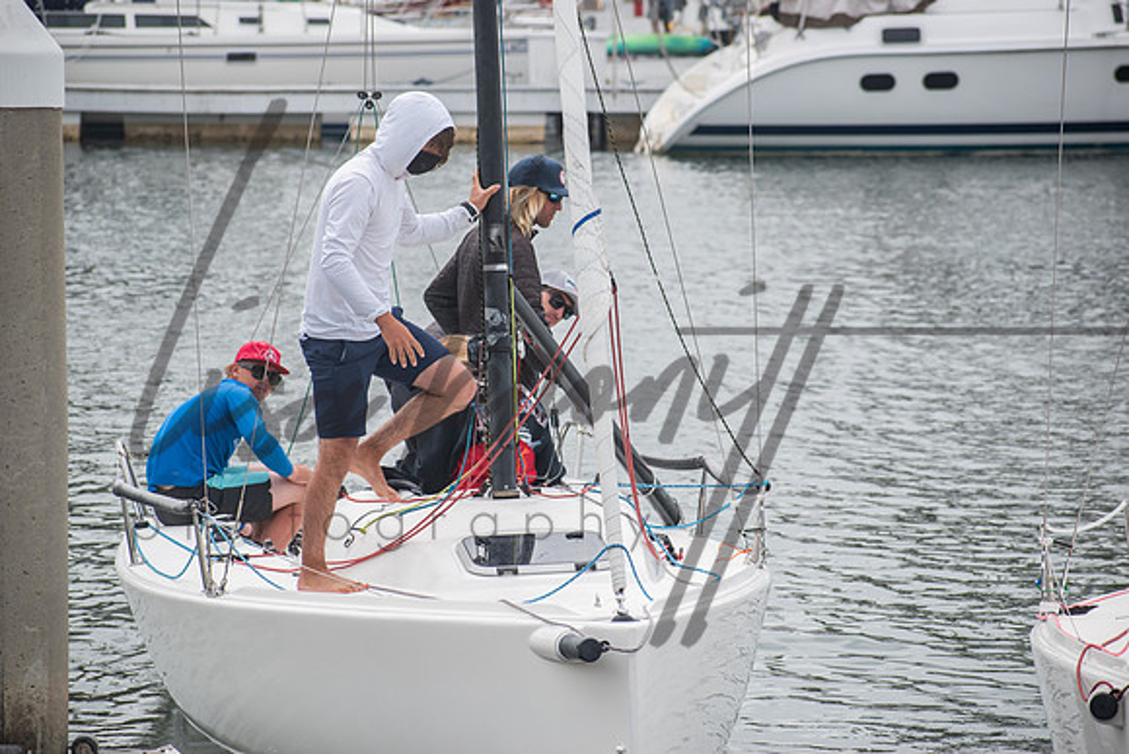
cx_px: 564
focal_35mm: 202
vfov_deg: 6.8
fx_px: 6352
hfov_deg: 10.2
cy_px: 377
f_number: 6.3
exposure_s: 1/400
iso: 100
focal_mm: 135
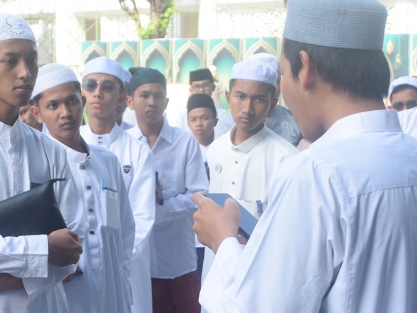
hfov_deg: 21.4
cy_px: 215
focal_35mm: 91
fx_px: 1096
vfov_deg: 16.2
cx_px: 136
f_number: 3.8
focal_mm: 22
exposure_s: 1/250
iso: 100
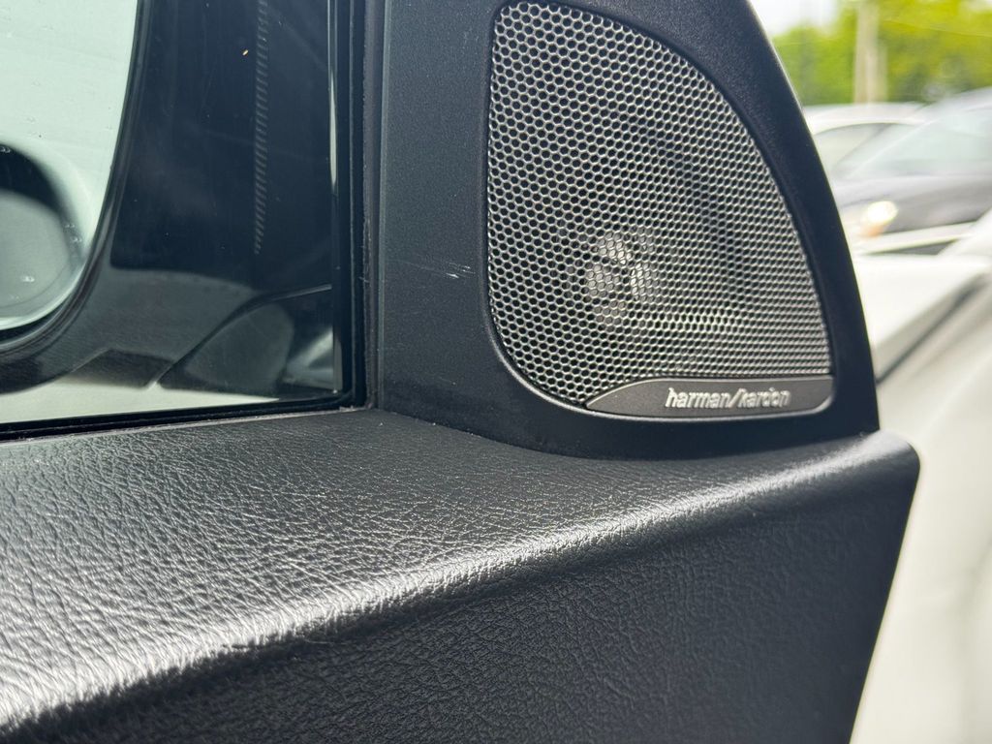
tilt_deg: -7.4
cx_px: 496
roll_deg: +1.8
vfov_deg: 30.3
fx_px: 1376
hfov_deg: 39.7
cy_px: 372
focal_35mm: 48
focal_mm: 6.76
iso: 64
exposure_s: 1/358
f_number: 1.78
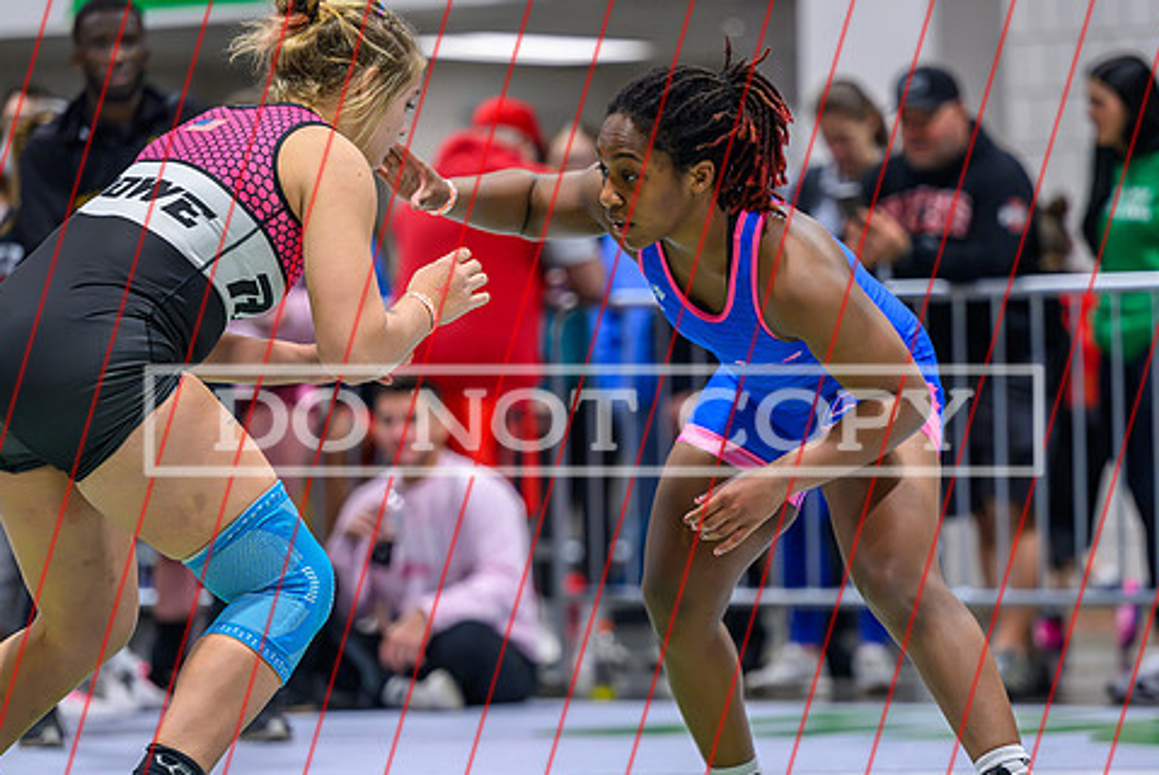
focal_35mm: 218
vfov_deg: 6.3
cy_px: 438
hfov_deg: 9.4
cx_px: 702
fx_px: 7022
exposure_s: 1/1000
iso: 4000
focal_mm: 155
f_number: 2.8
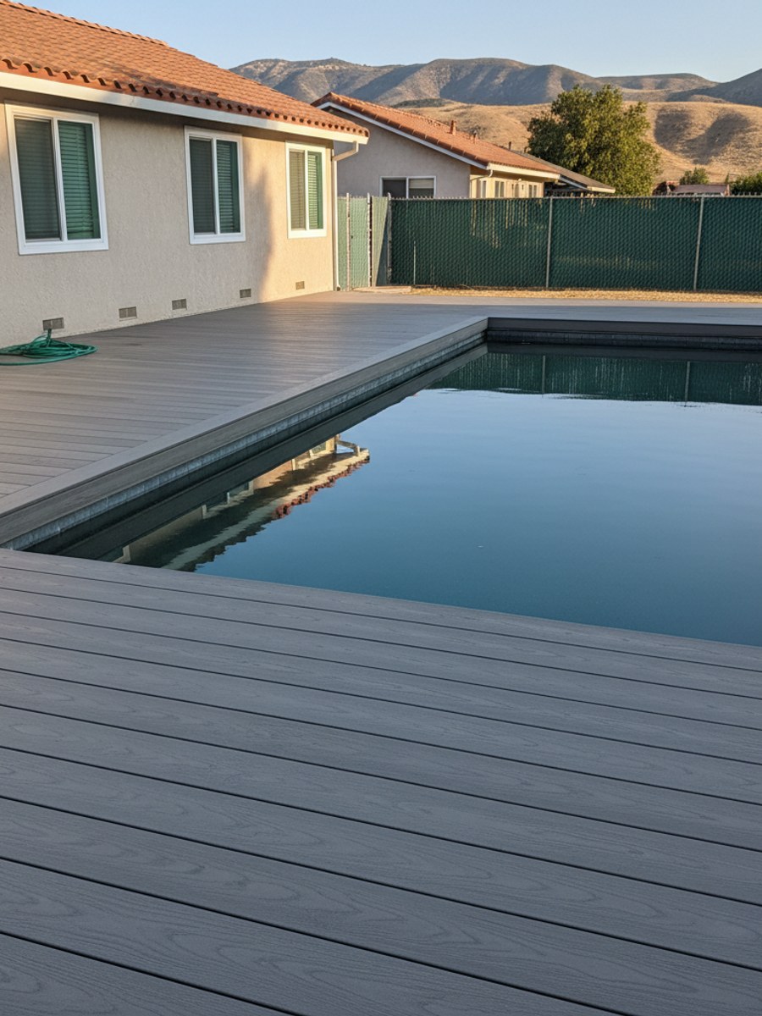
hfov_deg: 53.1
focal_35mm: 26
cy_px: 508
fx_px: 763
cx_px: 381
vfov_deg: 67.3
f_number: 1.5
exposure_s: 1/544
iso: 261
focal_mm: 5.7
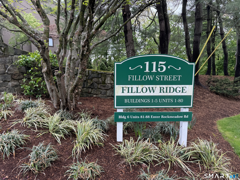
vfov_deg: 56.8
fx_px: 166
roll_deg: +0.0
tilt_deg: -5.8
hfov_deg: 71.6
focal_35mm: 24
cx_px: 120
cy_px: 90
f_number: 1.78
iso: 80
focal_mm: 6.76
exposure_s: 1/423
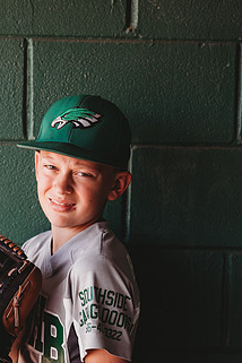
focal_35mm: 119
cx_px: 85
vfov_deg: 17.2
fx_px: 1200
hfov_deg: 11.5
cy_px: 211
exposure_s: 1/250
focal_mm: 85
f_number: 2.8
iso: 200
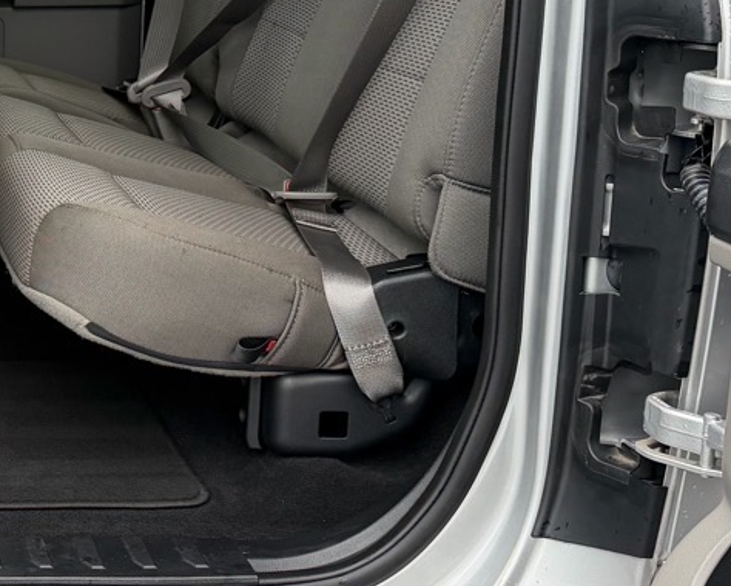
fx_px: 1711
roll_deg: +1.5
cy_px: 197
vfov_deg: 19.4
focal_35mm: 79
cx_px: -193
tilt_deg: -15.9
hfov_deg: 21.9
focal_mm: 6.76
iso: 160
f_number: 1.78
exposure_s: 1/210
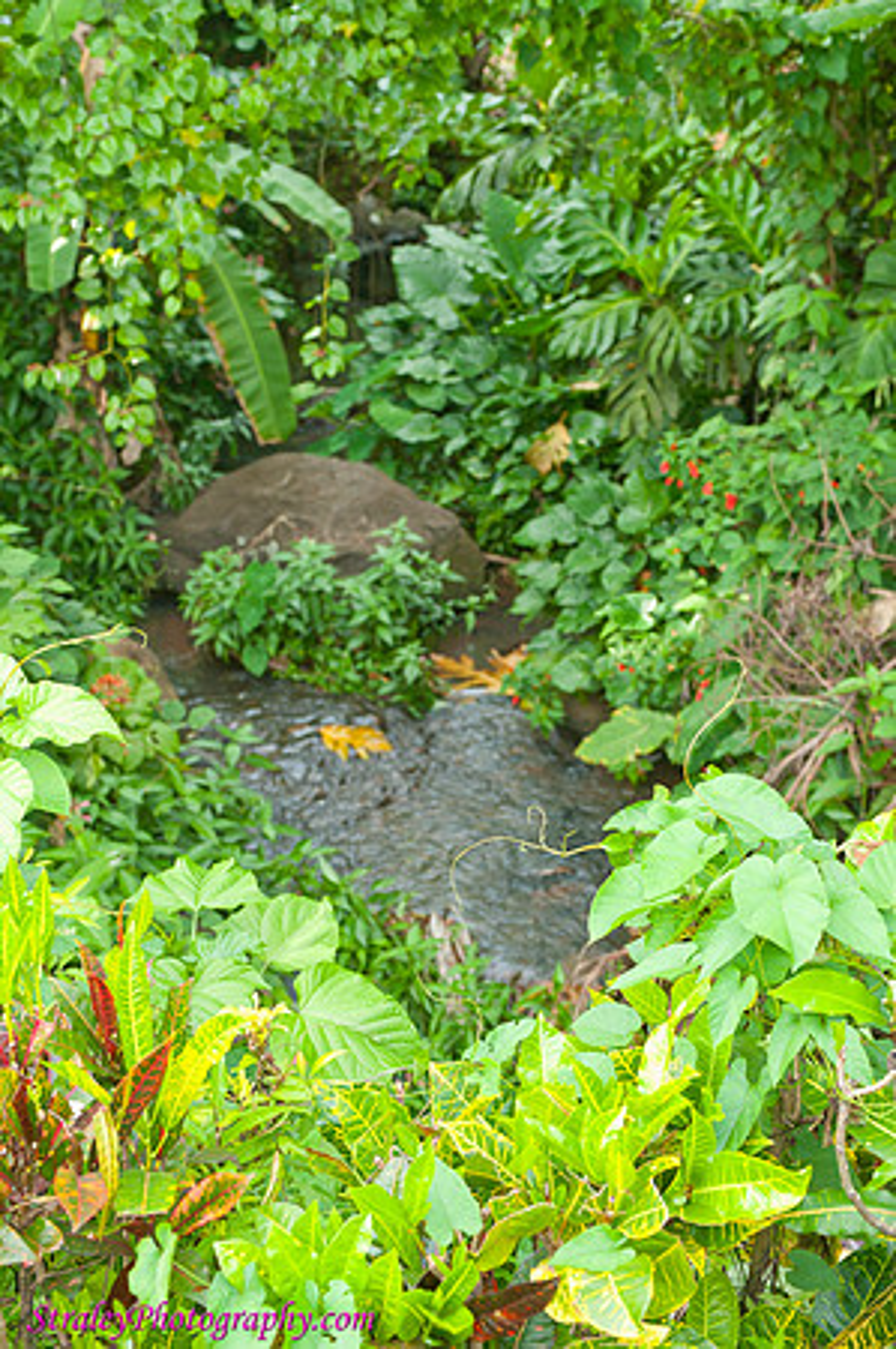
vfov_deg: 41.2
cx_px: 448
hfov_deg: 28.0
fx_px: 1796
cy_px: 674
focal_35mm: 48
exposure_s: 1/60
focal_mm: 48
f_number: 8
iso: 560
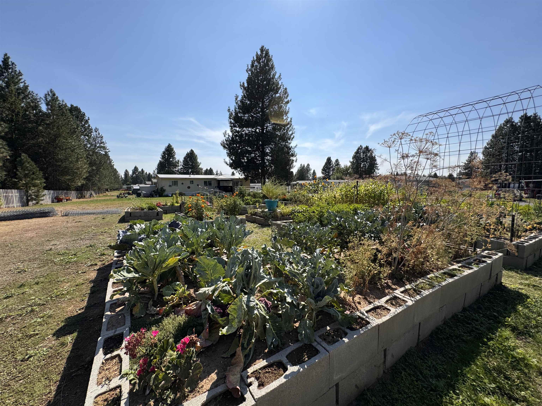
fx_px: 219
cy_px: 203
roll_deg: -0.2
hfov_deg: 102.1
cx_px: 271
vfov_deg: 85.7
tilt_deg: -5.7
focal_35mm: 14
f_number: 2.2
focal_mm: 2.22
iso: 50
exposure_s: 1/2415
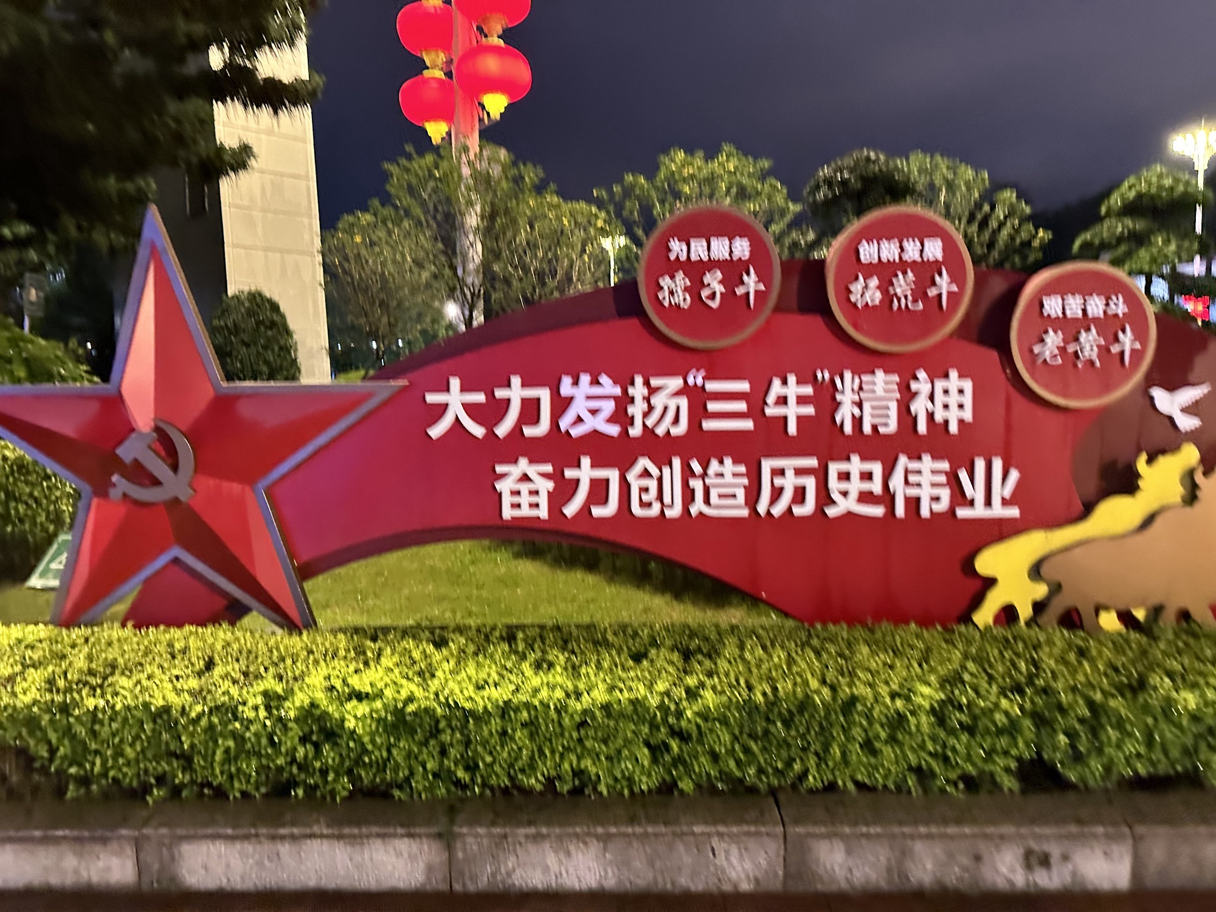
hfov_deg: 71.6
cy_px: 456
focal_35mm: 24
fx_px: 843
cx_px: 608
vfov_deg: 56.8
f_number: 1.78
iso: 800
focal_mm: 6.86
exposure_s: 1/33
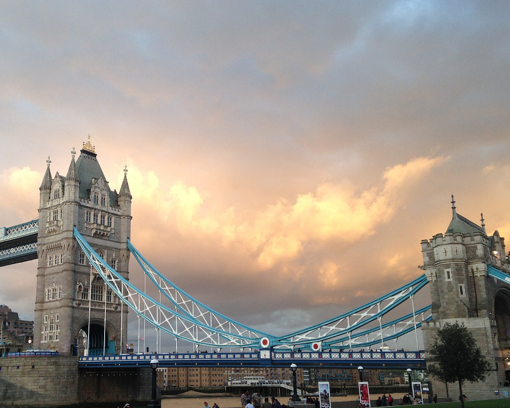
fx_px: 649
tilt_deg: +14.9
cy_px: 226
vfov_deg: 34.9
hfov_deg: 42.7
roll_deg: -0.5
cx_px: 204
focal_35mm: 43
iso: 50
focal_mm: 4.12
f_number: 2.4
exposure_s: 1/120
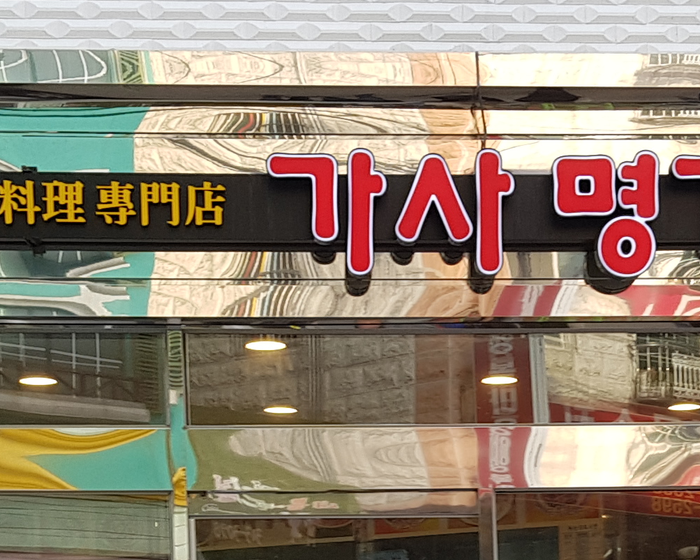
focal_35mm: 102
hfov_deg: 18.7
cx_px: 498
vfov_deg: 14.6
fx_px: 2114
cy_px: 659
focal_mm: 4.2
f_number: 1.7
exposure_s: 1/256
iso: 40
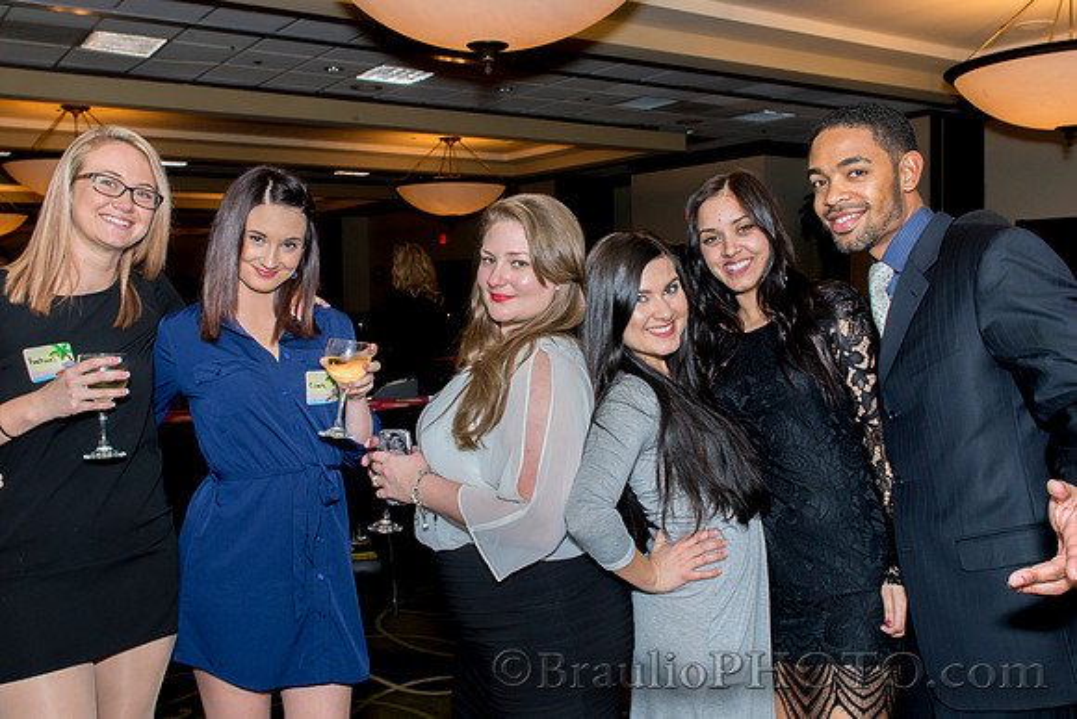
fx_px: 1047
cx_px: 526
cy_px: 333
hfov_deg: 54.4
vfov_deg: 37.9
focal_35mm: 35
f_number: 7.1
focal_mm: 24
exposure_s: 1/100
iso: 800
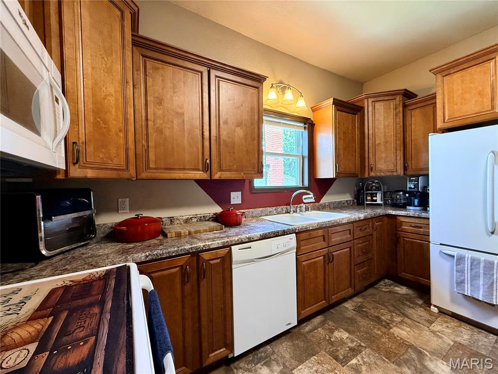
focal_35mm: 14
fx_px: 201
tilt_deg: -0.7
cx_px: 249
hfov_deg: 102.1
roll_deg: +1.5
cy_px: 187
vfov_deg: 85.7
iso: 320
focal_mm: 2.22
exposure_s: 1/60
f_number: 2.2
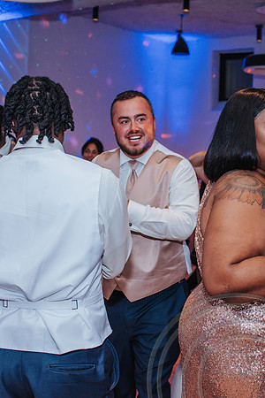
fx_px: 579
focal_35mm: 52
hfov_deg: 25.4
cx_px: 202
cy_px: 199
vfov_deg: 37.9
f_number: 3.5
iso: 400
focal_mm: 35
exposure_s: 1/200
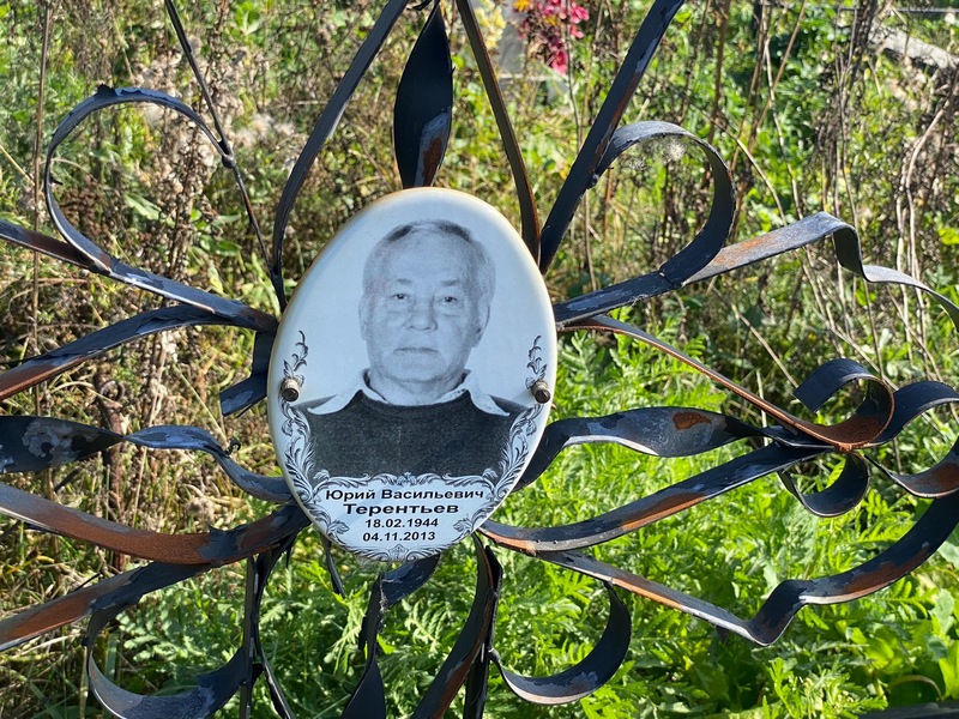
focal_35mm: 52
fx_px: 1441
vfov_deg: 28.0
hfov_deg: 36.8
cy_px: 360
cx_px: 480
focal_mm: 6
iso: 20
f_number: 2
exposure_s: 1/424
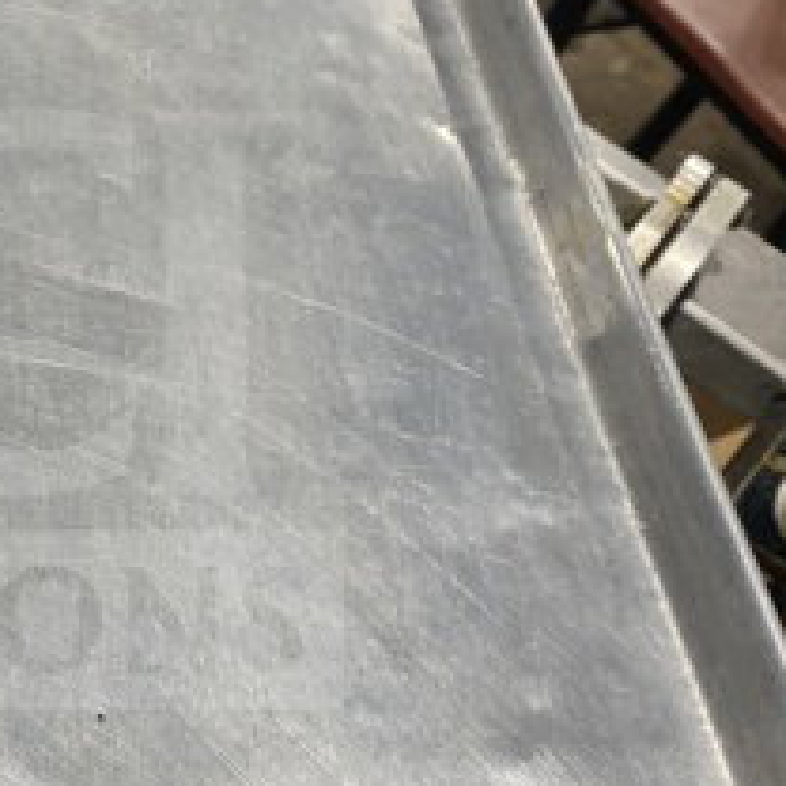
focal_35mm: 90
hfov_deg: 18.5
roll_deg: -28.4
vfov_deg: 19.3
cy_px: 410
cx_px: -83
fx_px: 2312
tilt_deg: -41.1
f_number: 1.8
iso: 80
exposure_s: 1/121
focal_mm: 4.25
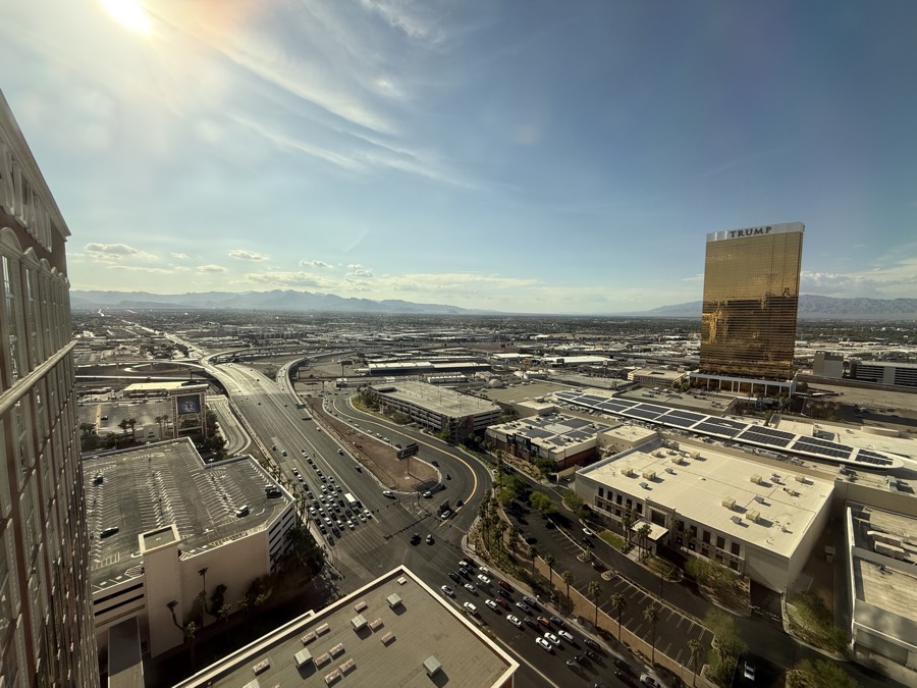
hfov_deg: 102.1
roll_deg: -0.4
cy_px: 344
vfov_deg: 85.7
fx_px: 371
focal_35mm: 14
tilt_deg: -4.5
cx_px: 458
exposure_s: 1/809
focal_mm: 2.22
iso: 50
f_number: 2.2
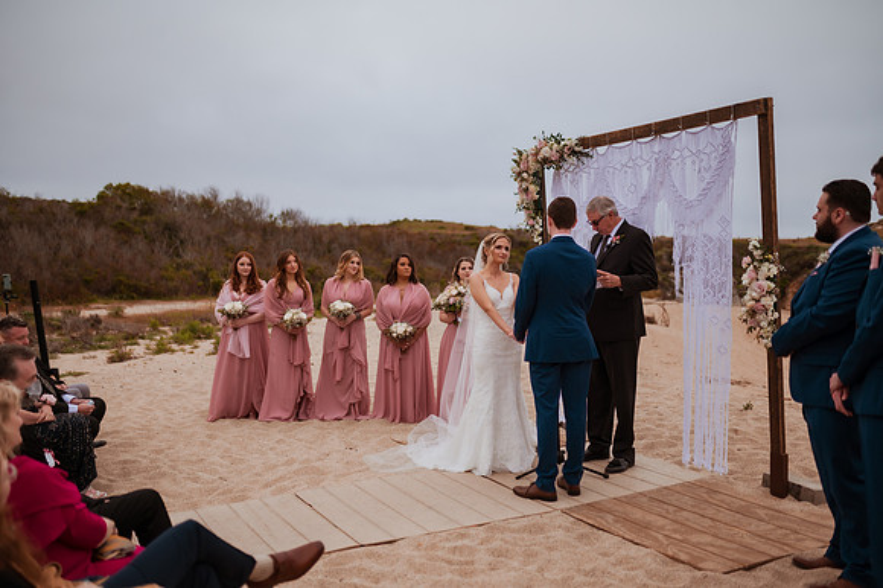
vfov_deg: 37.8
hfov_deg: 54.5
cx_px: 442
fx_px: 858
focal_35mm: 35
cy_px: 294
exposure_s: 1/3200
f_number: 1.8
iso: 500
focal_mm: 35
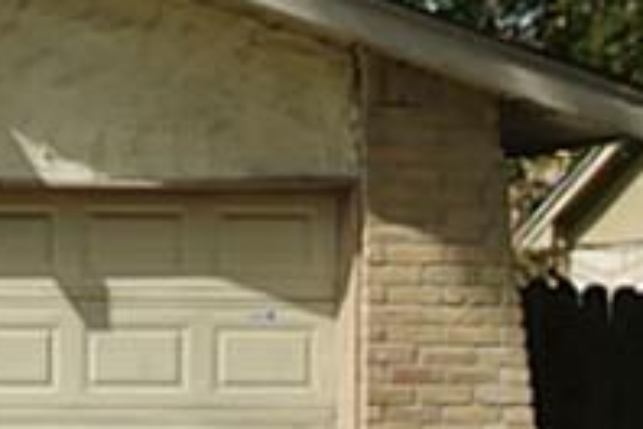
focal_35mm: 207
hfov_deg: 9.0
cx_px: -903
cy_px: 427
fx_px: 3697
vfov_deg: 6.6
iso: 100
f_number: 16
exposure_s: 1/60
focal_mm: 15.1
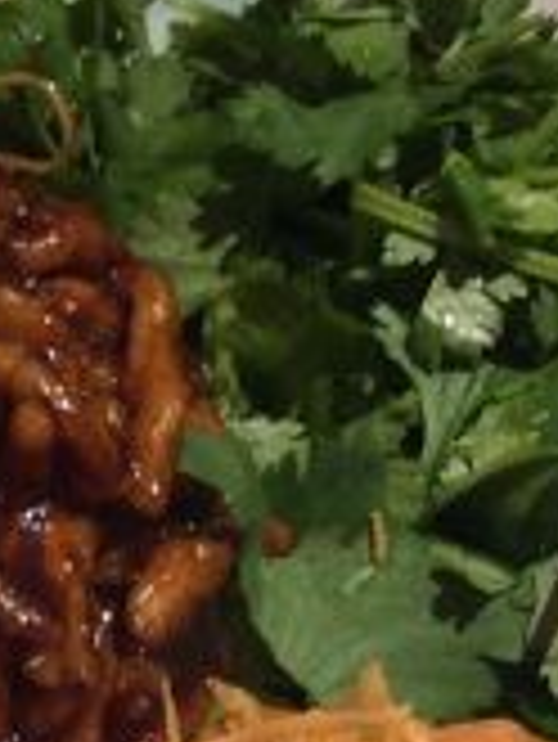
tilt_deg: -47.8
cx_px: -394
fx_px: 2640
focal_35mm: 123
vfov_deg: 15.9
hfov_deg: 11.3
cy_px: 607
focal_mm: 4.15
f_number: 2.2
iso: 32
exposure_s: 1/33
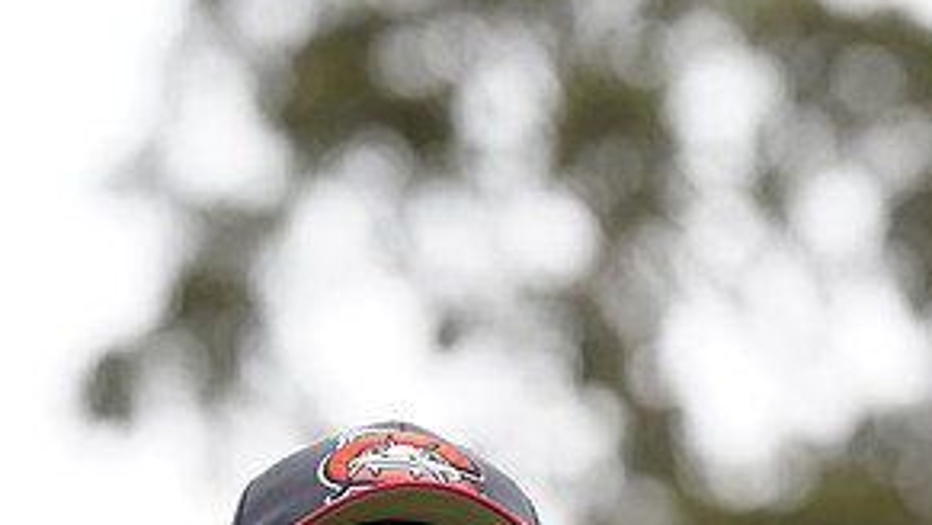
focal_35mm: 392
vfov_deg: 3.1
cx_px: 421
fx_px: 9692
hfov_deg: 5.5
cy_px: 791
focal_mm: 188
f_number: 5.6
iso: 100
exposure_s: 1/250
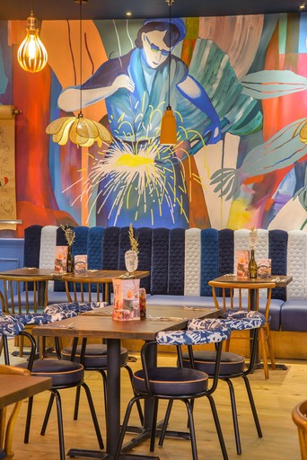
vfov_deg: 27.0
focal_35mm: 75
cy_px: 230
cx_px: 154
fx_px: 958
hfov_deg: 18.2
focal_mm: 75
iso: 200
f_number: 6.3
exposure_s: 1/2
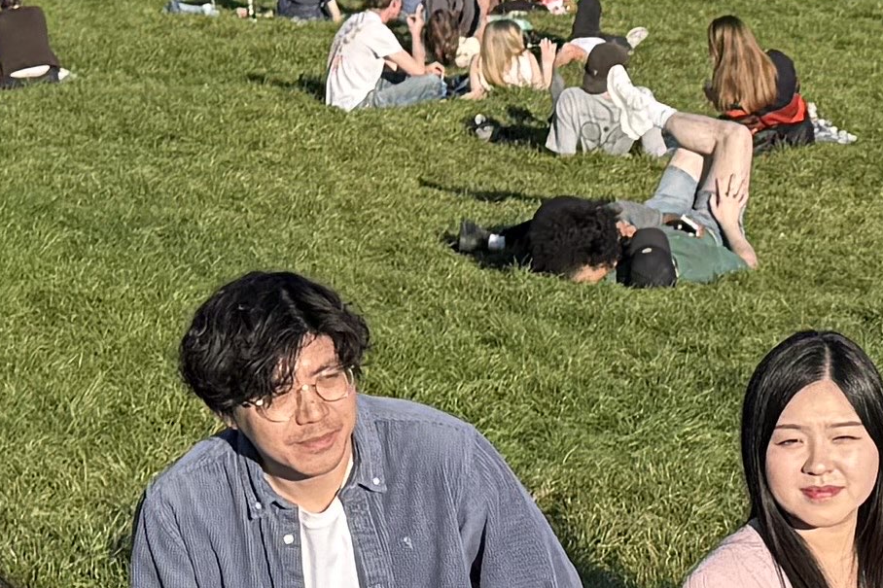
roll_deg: +1.1
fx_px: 3850
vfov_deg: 8.7
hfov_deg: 12.6
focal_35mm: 157
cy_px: 439
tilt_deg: -18.6
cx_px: 1167
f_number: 1.78
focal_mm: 6.76
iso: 80
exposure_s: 1/3145
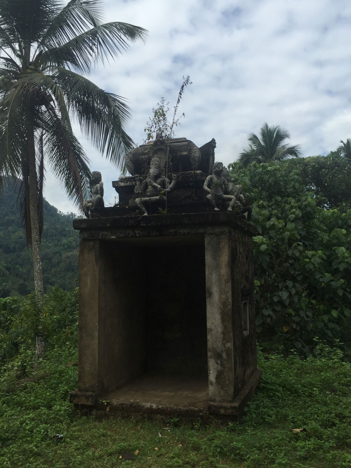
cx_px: 176
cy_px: 234
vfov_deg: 61.7
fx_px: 392
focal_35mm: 29
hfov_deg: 48.2
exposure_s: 1/2083
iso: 32
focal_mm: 4.15
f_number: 2.2
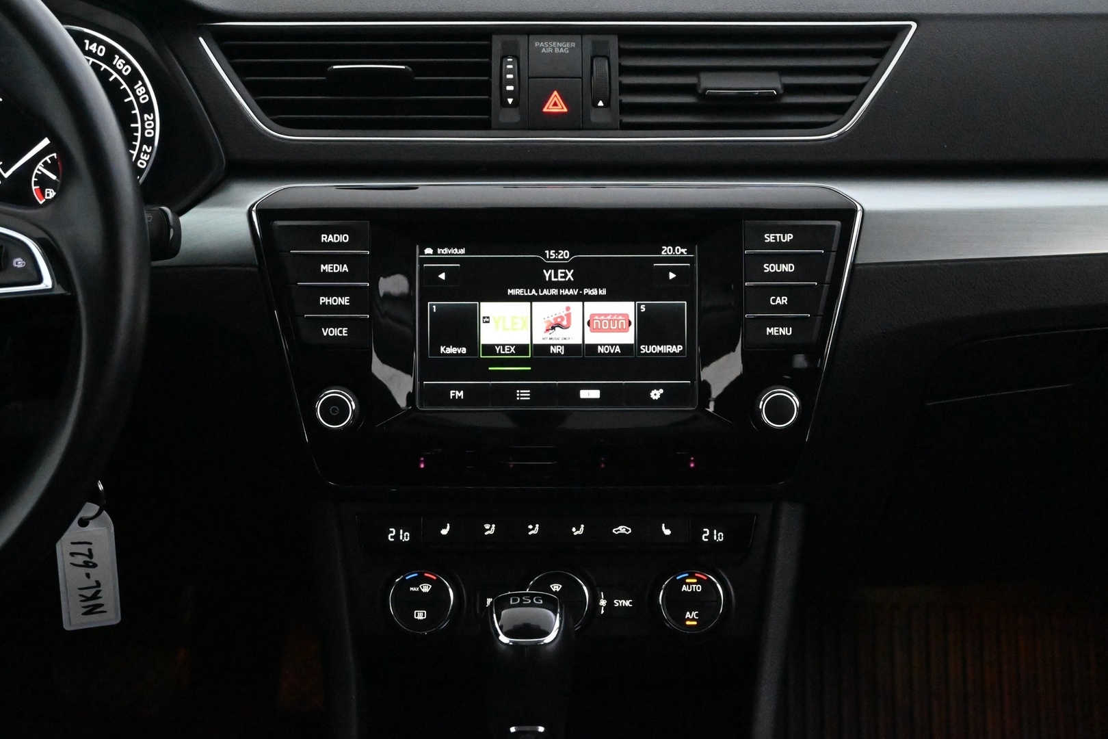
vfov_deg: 22.1
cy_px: 370
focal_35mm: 62
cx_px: 554
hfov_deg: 32.6
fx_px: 1893
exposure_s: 1/60
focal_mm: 41
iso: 16000
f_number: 5.6
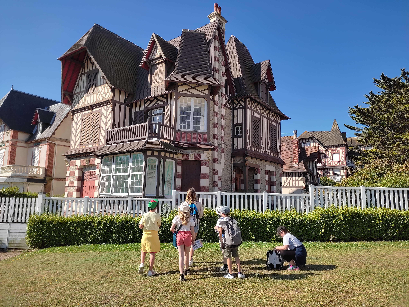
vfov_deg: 53.1
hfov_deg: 67.3
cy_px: 154
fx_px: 307
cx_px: 204
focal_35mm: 26
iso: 100
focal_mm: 4.74
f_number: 1.79
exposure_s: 1/1201
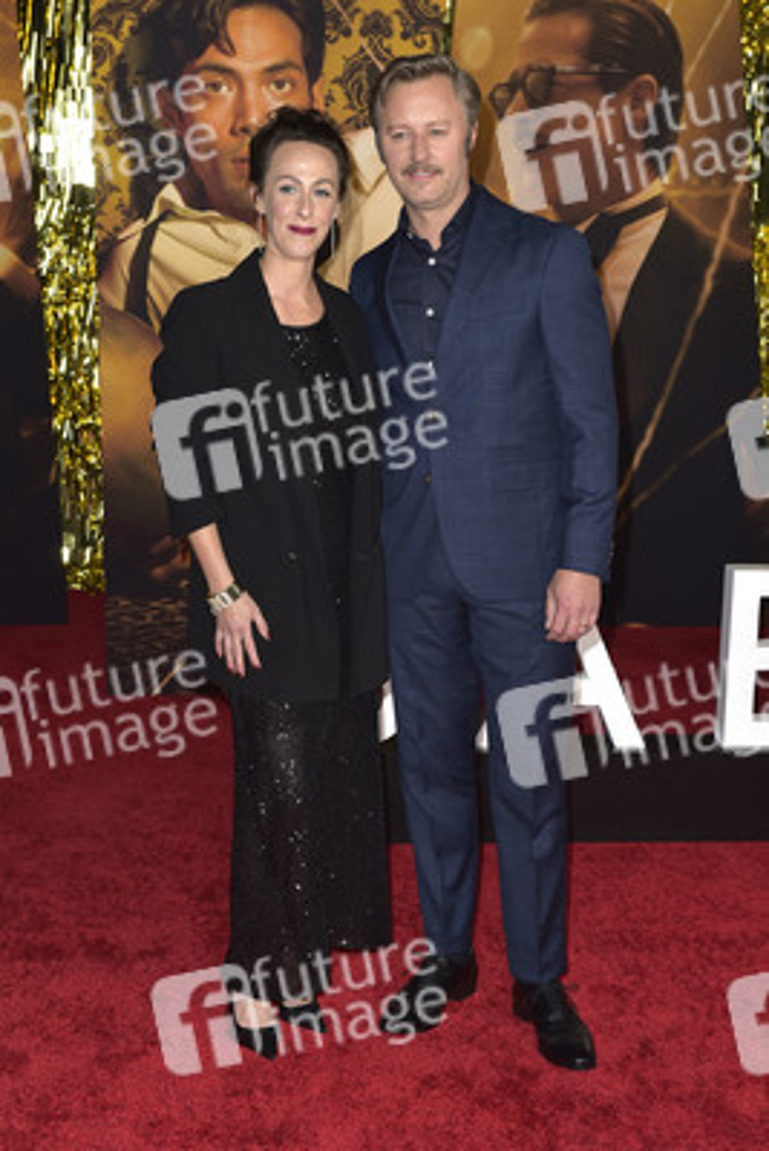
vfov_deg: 35.6
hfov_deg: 24.2
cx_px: 384
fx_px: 1793
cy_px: 576
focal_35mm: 56
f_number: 6.3
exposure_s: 1/250
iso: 1000
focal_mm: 56
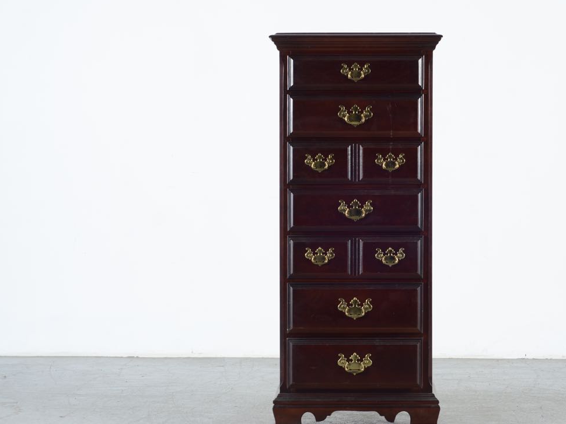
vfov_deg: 15.6
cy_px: 205
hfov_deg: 20.6
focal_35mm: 95
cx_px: 362
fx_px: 1553
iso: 100
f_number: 5.6
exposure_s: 1/125
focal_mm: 50
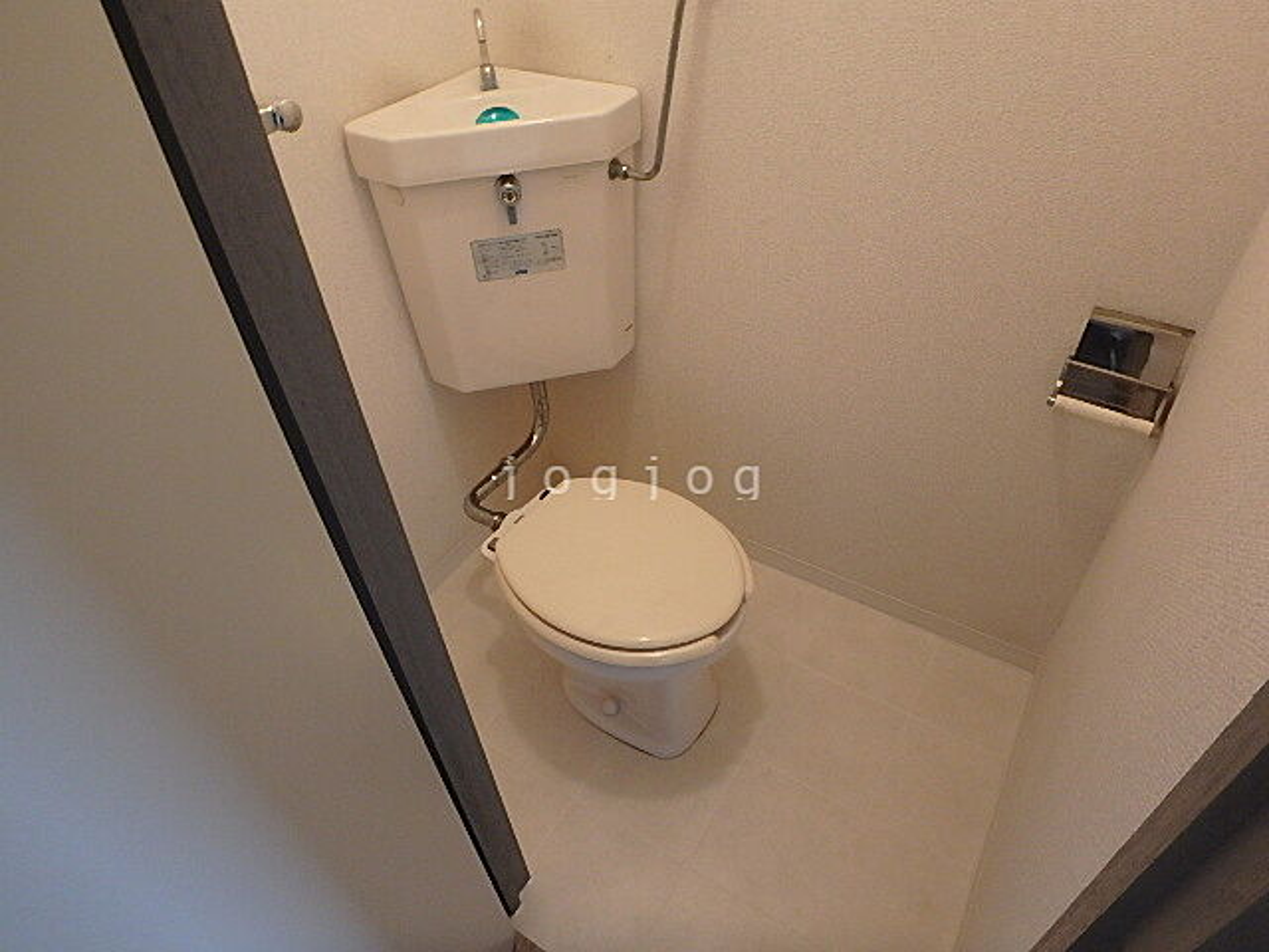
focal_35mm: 21
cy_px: 476
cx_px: 634
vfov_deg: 63.4
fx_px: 770
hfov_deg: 79.0
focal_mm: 3.7
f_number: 3.5
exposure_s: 1/30
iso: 400
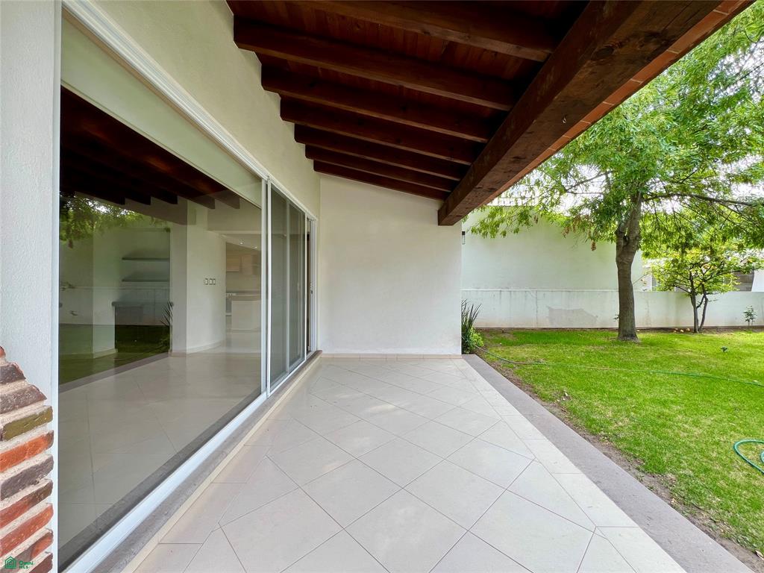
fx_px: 287
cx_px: 382
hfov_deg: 106.2
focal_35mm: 13
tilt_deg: -0.3
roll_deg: -0.6
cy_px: 286
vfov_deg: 89.9
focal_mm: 1.57
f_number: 1.8
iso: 32
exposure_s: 1/146
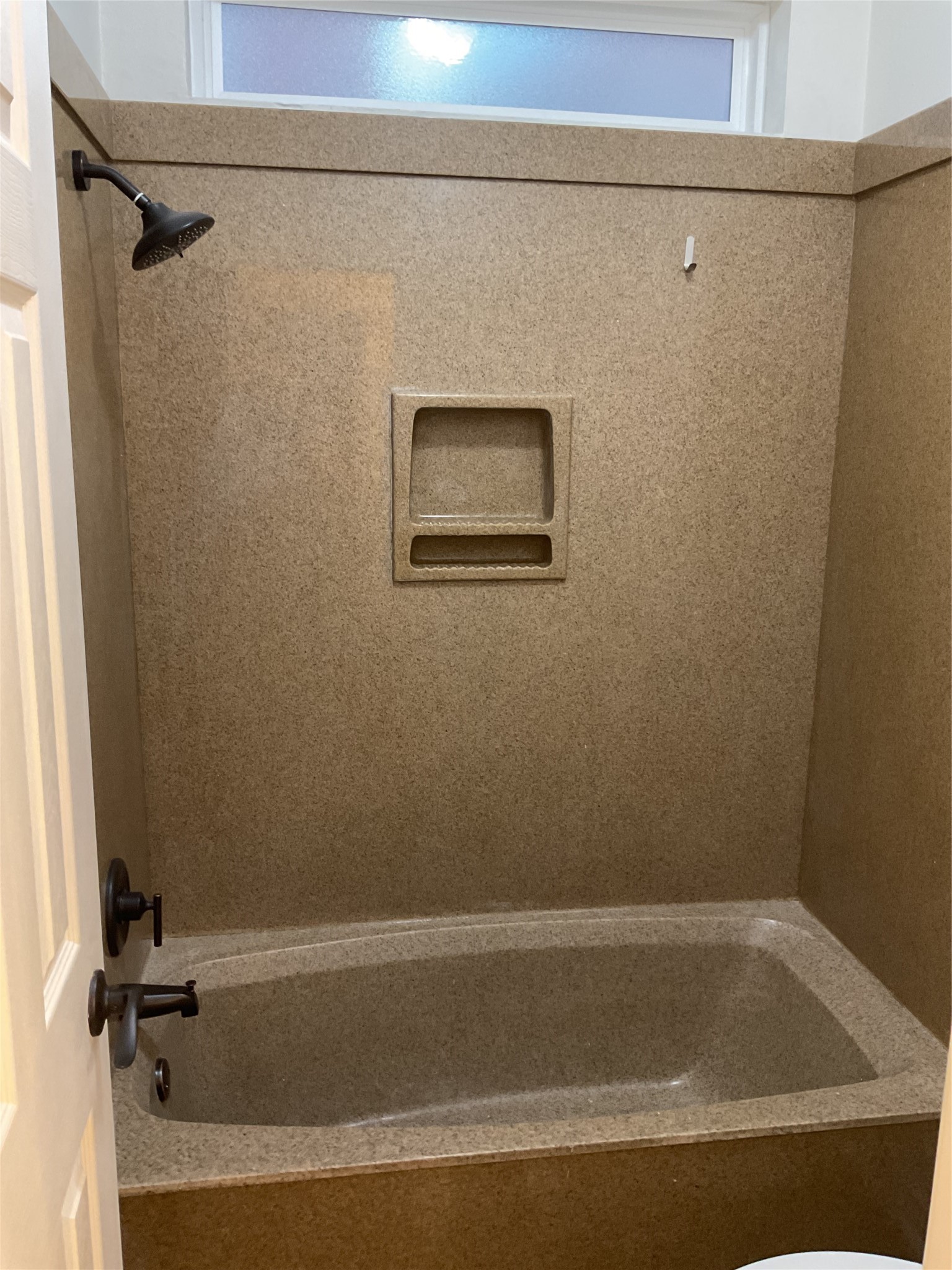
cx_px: 476
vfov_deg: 61.7
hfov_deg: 48.2
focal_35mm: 29
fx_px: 1063
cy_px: 635
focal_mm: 3
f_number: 1.8
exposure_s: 1/40
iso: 200
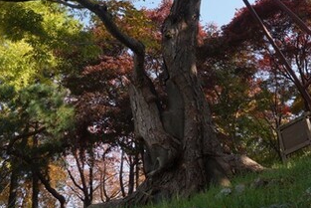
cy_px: 38
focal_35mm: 46
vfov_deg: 28.6
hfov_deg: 42.6
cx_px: 180
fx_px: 398
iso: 100
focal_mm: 16
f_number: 8
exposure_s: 1/100
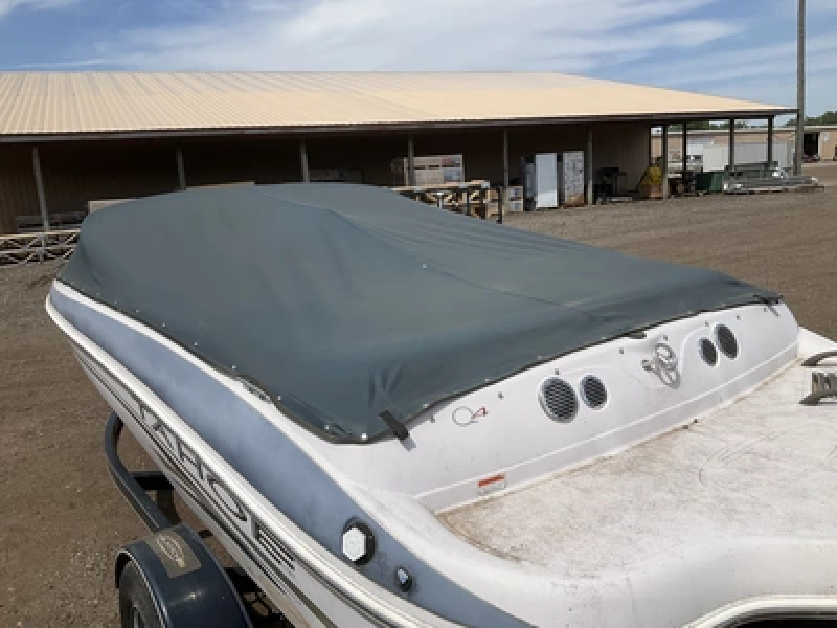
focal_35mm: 29
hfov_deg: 61.7
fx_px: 701
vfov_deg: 48.2
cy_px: 314
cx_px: 418
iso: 25
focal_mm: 3
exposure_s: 1/3322
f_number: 1.8
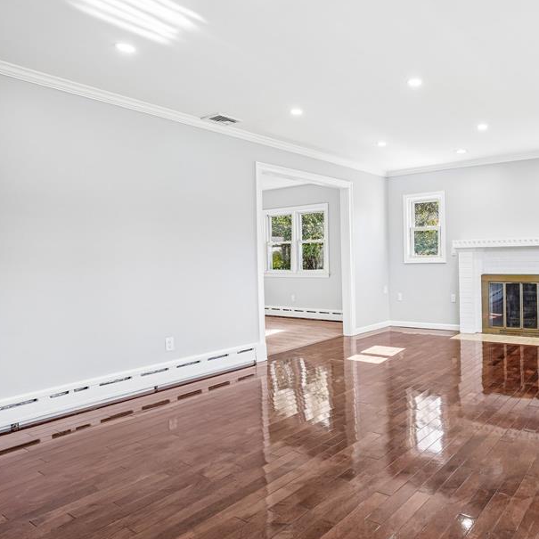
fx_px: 405
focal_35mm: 23
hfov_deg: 62.3
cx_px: 421
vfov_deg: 67.3
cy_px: 265
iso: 125
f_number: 8
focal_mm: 16
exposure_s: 1/50
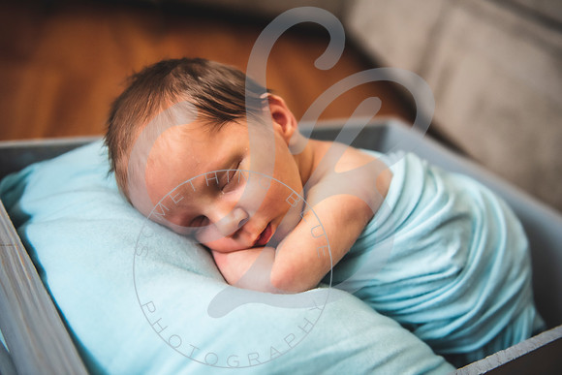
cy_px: 188
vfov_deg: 33.4
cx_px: 281
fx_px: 625
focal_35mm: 40
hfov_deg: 48.4
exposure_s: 1/125
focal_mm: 40
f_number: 2.8
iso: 1000
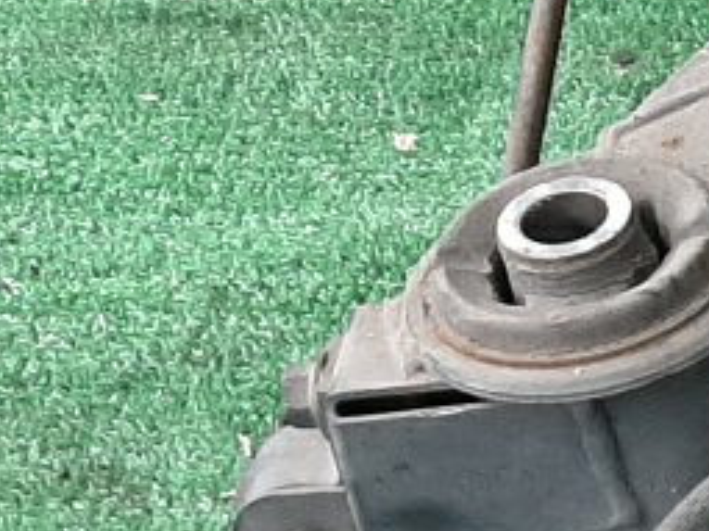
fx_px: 3009
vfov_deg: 9.0
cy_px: 1326
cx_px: 1329
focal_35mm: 147
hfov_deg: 12.2
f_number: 1.7
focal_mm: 3.93
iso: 111
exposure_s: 1/50
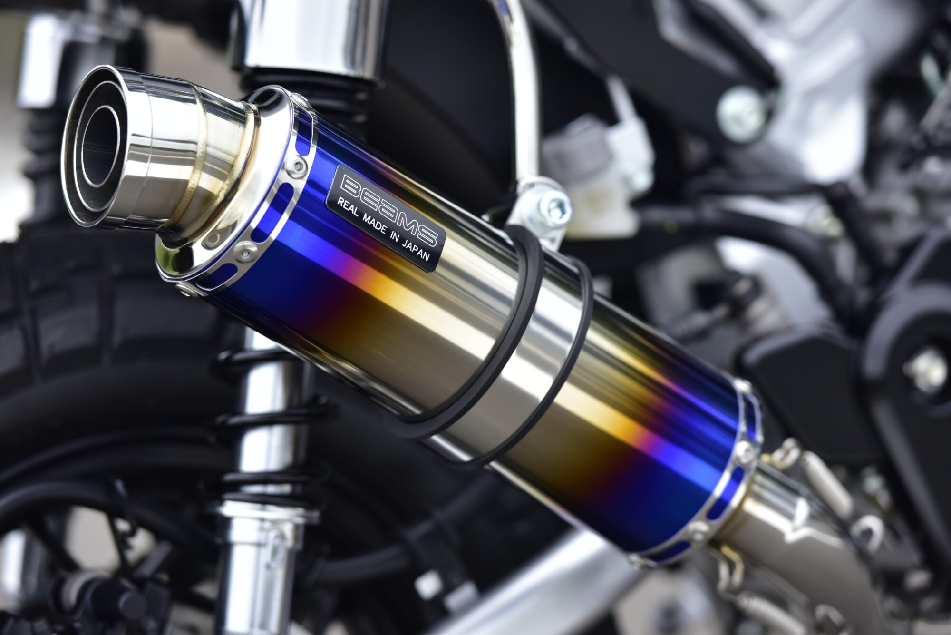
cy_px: 318
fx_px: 4360
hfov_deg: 12.4
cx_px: 476
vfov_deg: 8.3
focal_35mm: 165
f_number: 4
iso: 250
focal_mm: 165
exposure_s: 1/1000
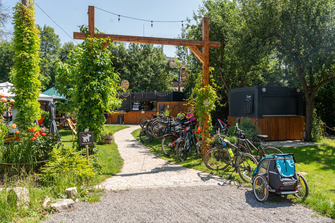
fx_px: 270
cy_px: 112
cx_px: 168
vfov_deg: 45.0
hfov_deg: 63.7
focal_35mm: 29
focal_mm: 29
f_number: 6.3
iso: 200
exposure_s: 1/250
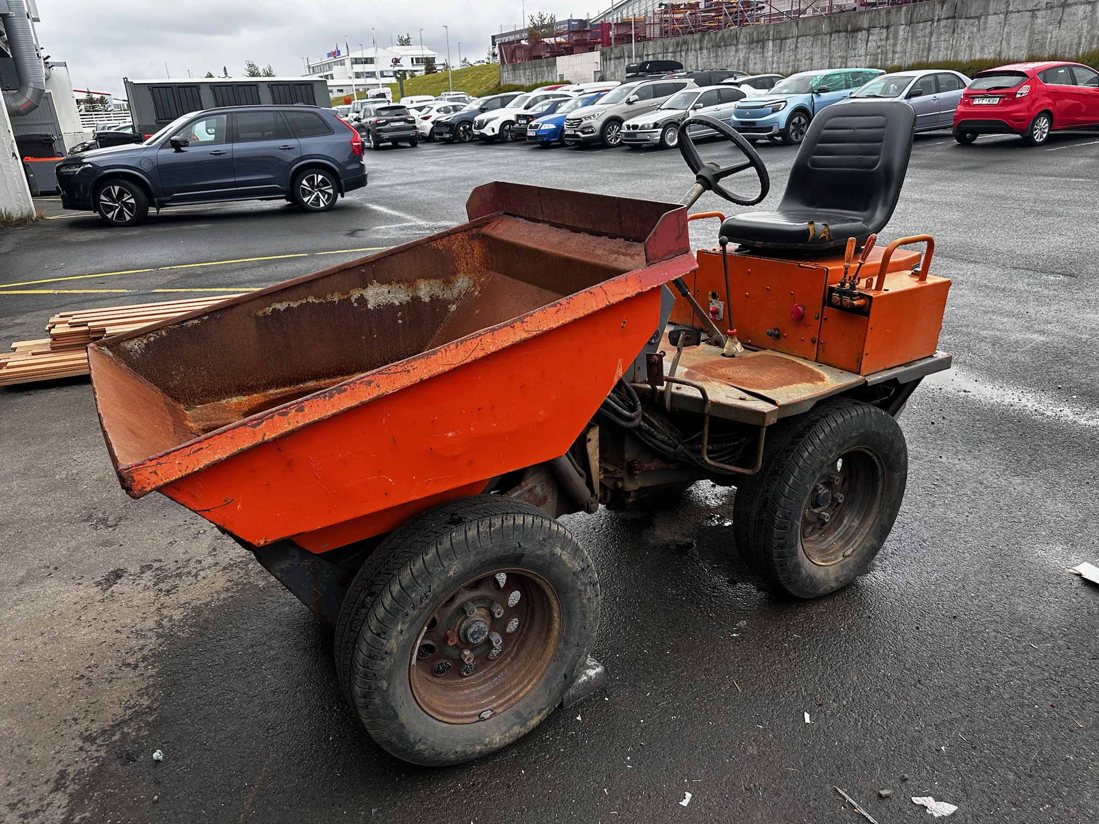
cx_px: 550
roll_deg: +3.4
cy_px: 412
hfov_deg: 71.6
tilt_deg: -21.0
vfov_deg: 56.8
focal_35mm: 24
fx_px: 762
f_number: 1.78
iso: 80
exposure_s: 1/773
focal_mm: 6.86
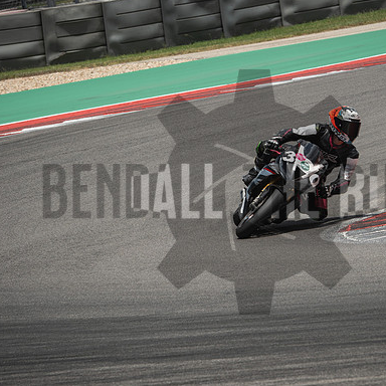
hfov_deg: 4.6
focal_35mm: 385
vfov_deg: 4.6
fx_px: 4857
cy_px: 192
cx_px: 254
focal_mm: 200
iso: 125
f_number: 8
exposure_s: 1/250
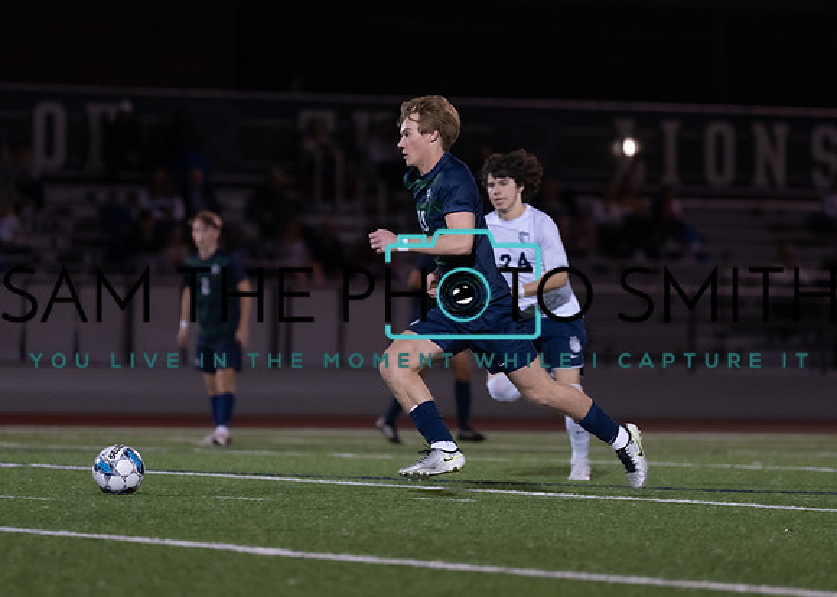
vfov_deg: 5.0
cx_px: 455
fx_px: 6775
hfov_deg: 7.1
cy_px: 286
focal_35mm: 285
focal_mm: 200
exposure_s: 1/1000
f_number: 2.8
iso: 2000
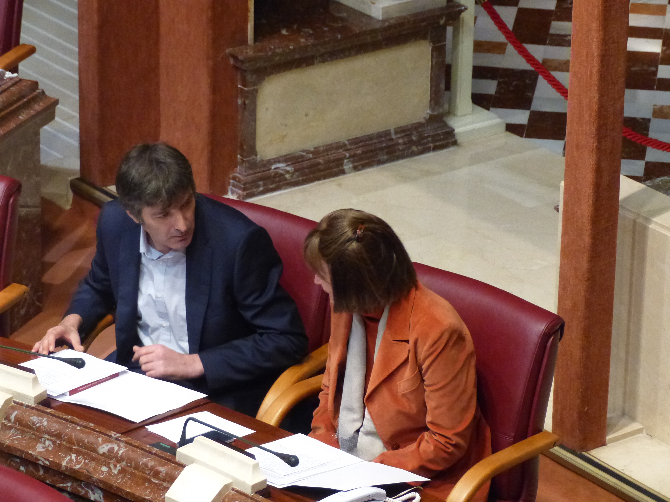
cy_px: 251
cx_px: 335
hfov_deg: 11.3
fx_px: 3387
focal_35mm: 175
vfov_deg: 8.5
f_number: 3.2
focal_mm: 31.5
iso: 800
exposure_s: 1/80
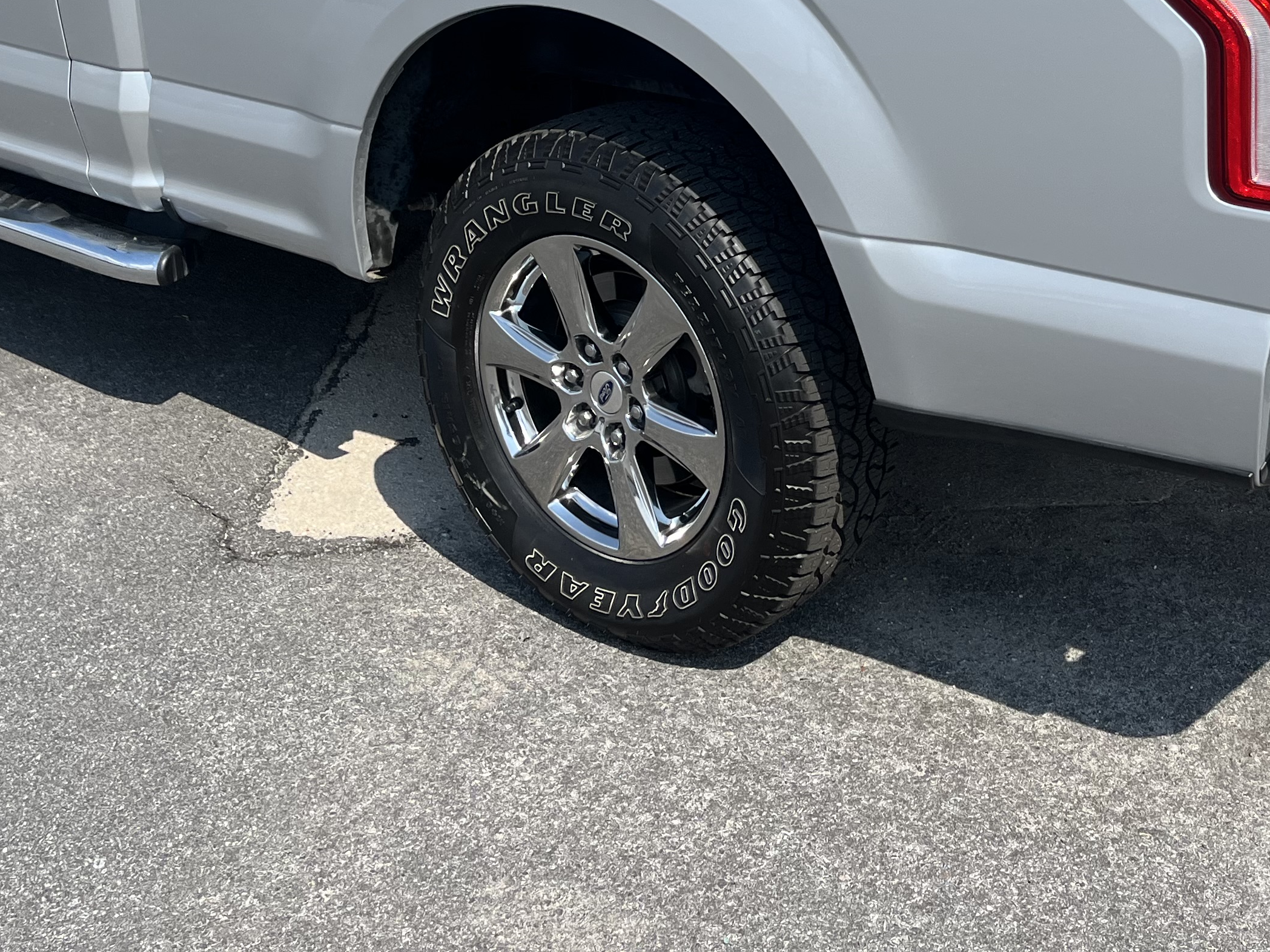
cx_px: 762
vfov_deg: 27.7
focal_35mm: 50
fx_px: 1834
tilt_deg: -15.1
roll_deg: +1.4
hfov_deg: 38.0
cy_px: 37
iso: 50
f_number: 1.6
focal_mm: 5.1
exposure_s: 1/3049
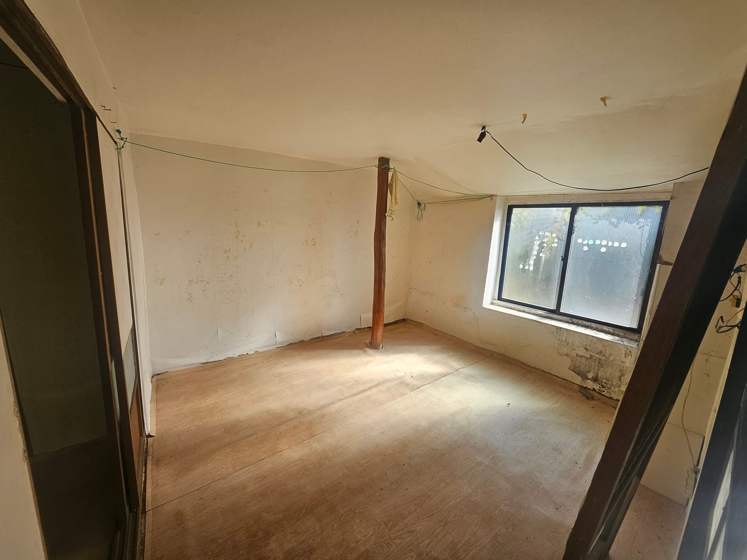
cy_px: 280
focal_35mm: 13
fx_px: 281
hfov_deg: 106.2
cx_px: 374
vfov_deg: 89.9
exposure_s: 1/181
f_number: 2.2
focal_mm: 1.7
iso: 32
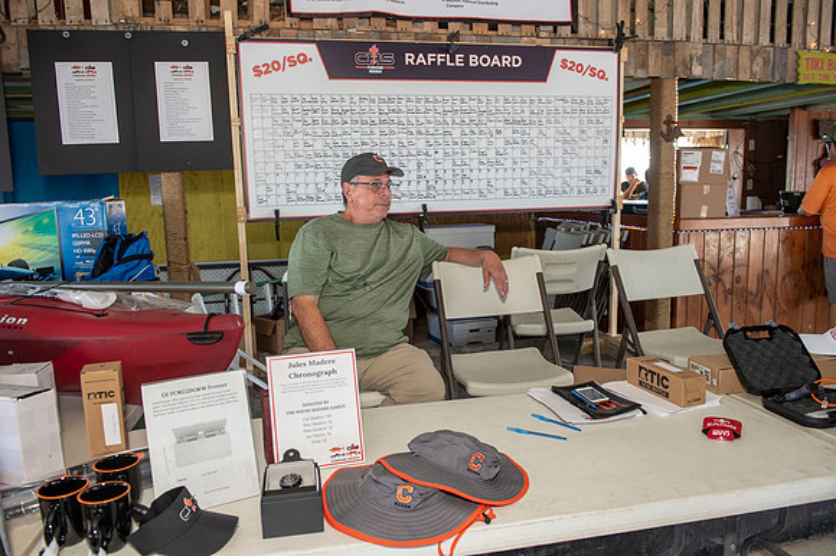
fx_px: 650
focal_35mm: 28
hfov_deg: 65.5
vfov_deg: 46.4
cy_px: 278
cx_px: 418
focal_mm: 28
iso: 200
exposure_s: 1/60
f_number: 5
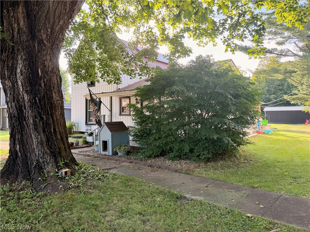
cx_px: 155
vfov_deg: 56.8
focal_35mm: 24
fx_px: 215
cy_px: 116
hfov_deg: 71.6
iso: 100
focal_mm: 6.76
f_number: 1.78
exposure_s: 1/303
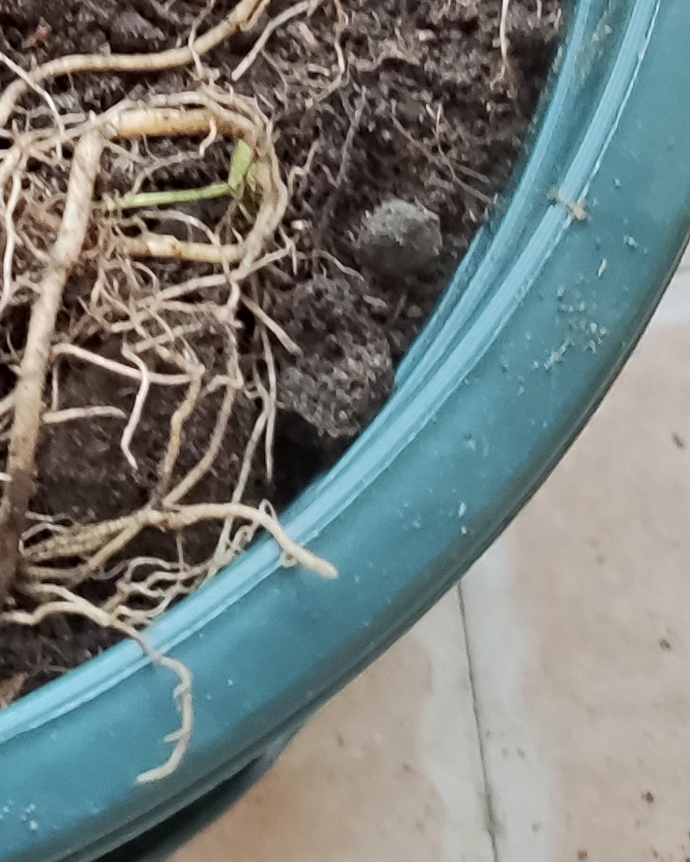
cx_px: -333
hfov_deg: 13.7
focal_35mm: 106
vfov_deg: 17.2
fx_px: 2705
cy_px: -185
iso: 181
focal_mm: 4.71
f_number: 1.79
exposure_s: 1/50
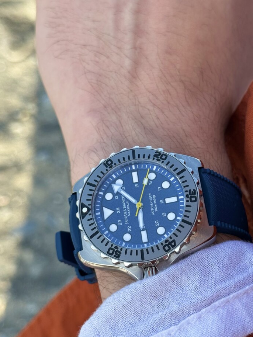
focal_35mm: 63
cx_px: 153
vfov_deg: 30.7
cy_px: 180
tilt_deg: -57.4
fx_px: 614
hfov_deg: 23.3
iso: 64
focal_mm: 6.76
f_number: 1.78
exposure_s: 1/1167
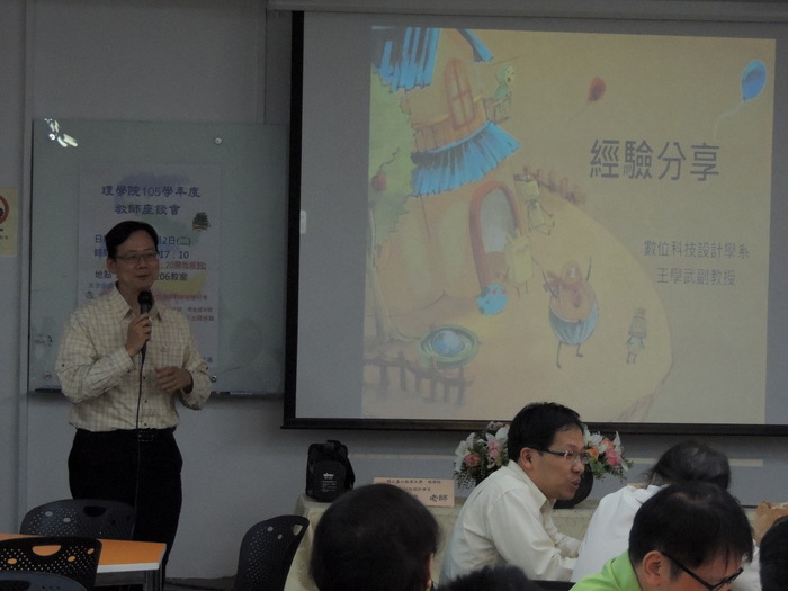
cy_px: 296
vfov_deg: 12.3
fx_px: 2732
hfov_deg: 16.4
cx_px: 394
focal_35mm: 120
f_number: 4.2
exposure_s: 1/200
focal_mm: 21.4
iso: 1600
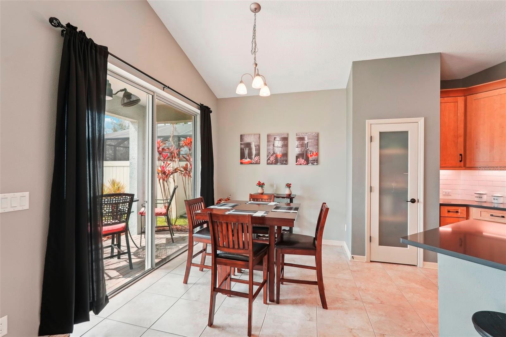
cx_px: 253
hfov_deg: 96.7
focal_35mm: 16
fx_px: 225
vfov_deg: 73.7
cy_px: 168
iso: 400
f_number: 8
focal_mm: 16
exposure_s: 1/25
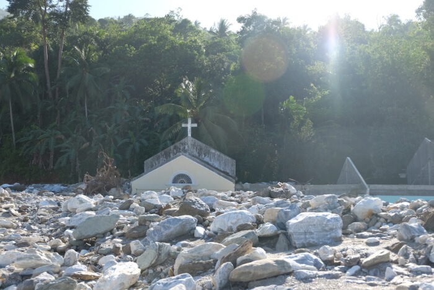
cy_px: 145
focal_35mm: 38
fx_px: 458
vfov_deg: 35.1
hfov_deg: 50.7
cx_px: 217
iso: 200
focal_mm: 25.6
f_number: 4.5
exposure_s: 1/500
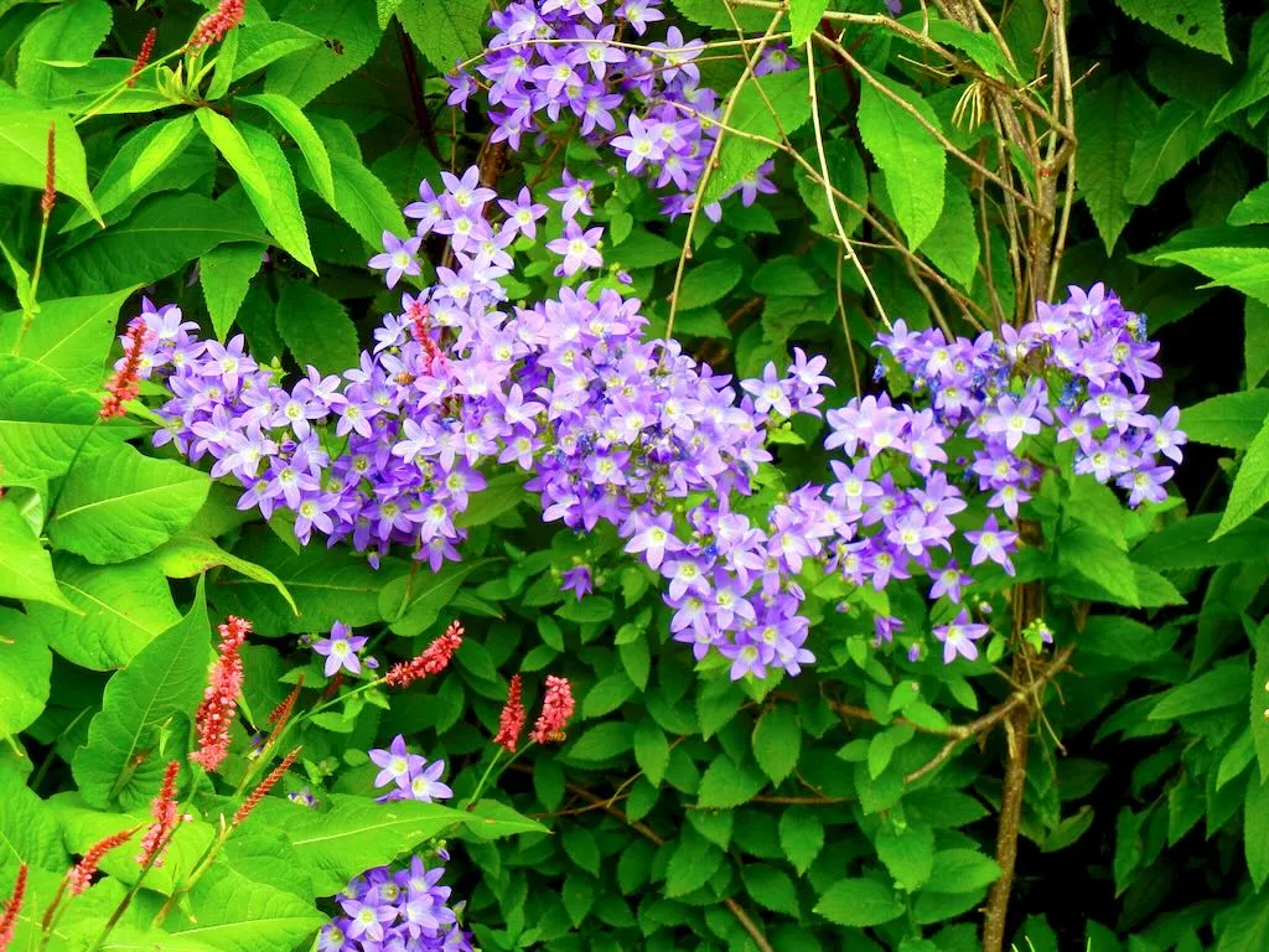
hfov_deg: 17.0
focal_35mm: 116
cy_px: 476
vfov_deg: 12.8
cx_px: 634
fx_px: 4252
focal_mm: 20.9
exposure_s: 1/156
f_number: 4.6
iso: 160
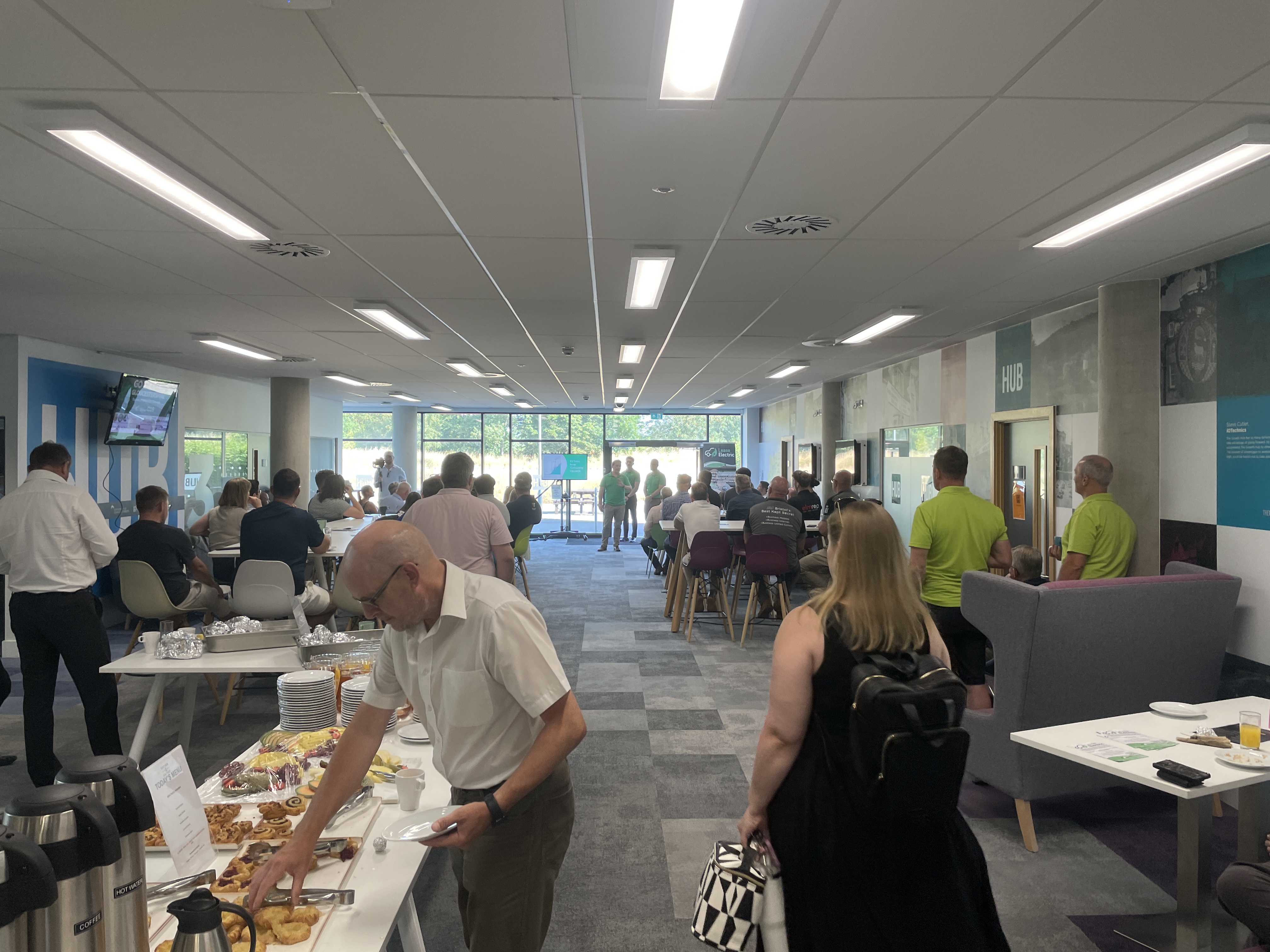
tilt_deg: -0.1
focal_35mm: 26
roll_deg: -0.7
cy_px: 476
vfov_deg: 53.1
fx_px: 954
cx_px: 635
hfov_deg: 67.3
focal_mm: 4.2
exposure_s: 1/100
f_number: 1.6
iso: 40
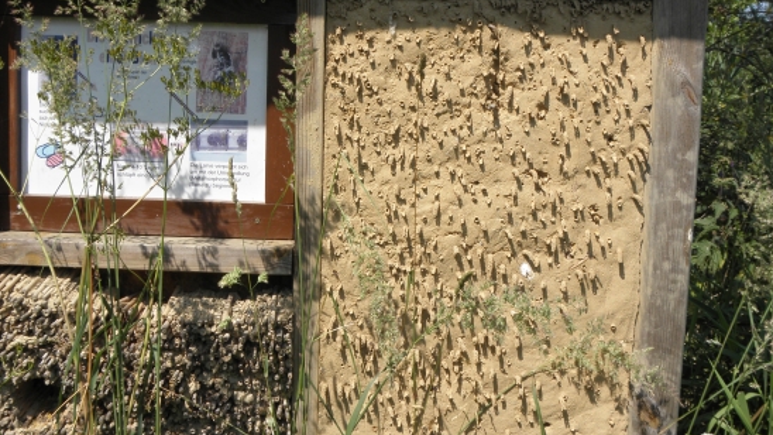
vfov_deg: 28.3
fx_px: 861
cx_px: 381
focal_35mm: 42
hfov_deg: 48.4
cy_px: 175
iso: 64
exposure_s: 1/200
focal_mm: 5.9
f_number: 5.6
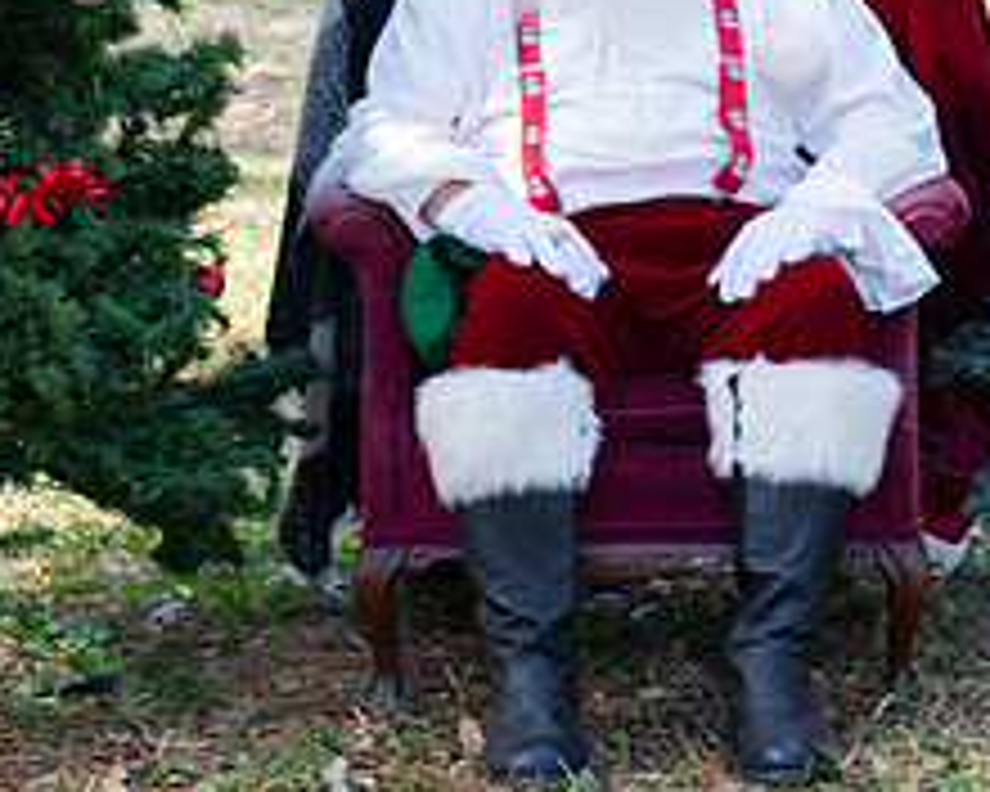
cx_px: 639
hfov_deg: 15.5
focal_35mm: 124
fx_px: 3633
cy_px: -56
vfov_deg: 12.3
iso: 100
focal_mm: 50
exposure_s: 1/80
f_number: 7.1
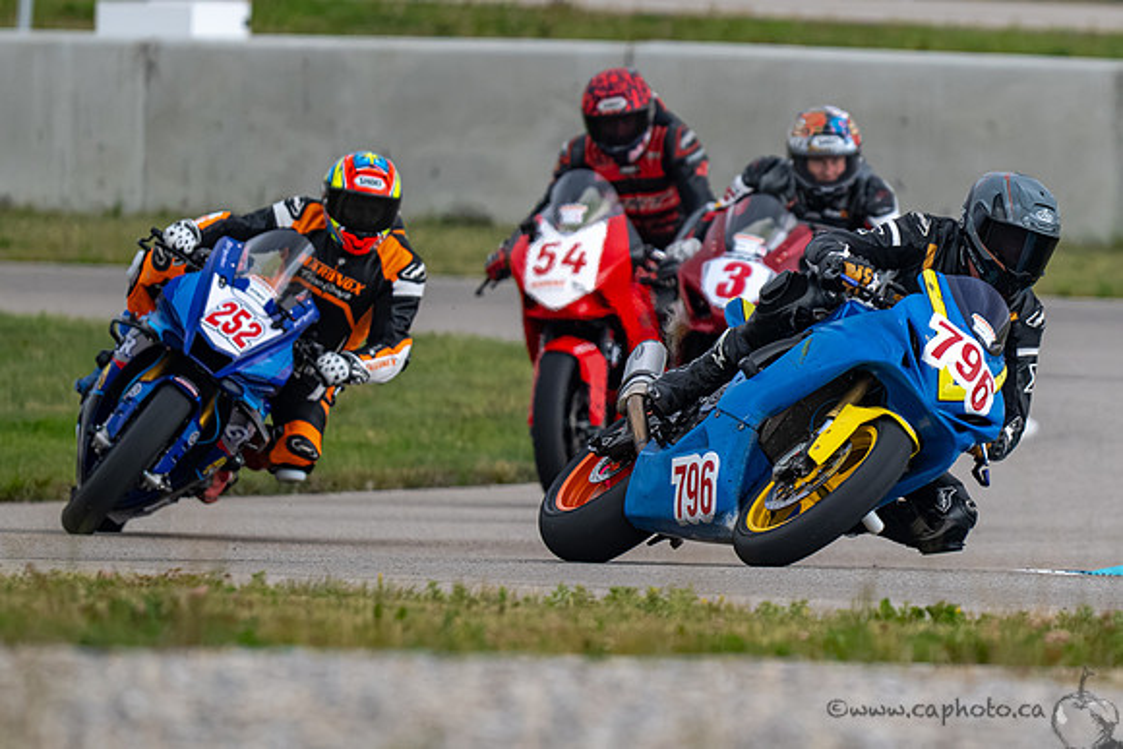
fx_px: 36495
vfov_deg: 1.2
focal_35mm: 1170
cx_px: 939
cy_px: 422
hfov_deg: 1.8
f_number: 6.3
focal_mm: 600
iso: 900
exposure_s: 1/1250
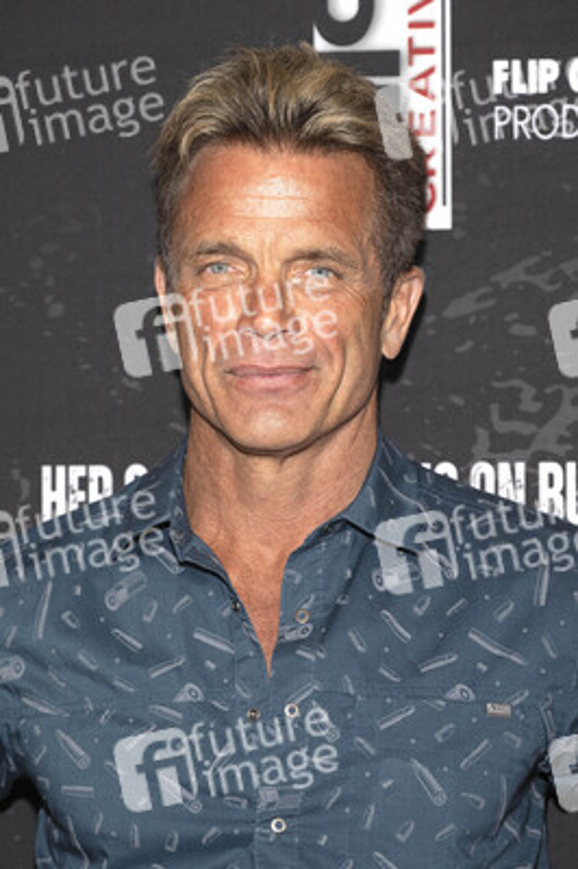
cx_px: 289
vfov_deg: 21.5
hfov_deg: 14.4
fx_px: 2292
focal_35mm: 95
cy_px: 434
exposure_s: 1/200
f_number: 5.6
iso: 800
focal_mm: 95
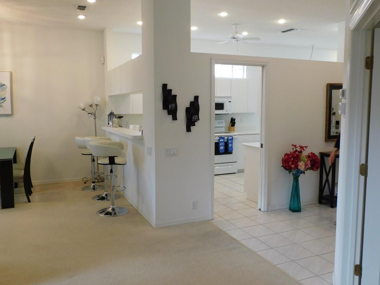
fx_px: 329
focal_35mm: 30
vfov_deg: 46.8
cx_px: 184
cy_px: 136
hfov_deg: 60.0
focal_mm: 4.3
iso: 140
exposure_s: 1/30
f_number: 3.3
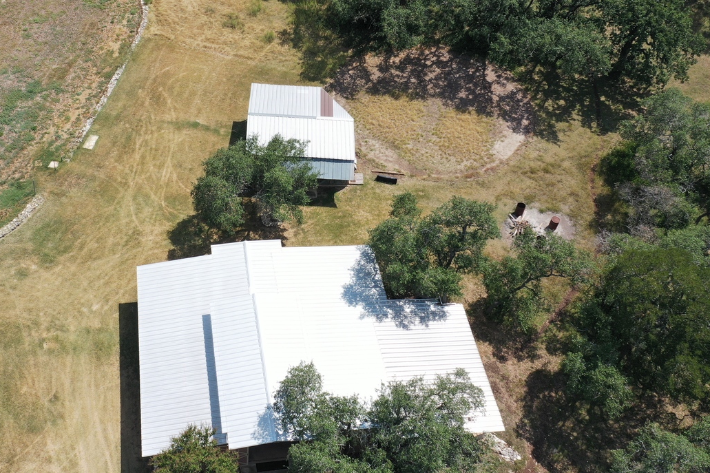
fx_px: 868
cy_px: 129
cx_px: 273
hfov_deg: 44.2
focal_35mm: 44
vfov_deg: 30.1
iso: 100
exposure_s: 1/400
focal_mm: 10.26
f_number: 5.6
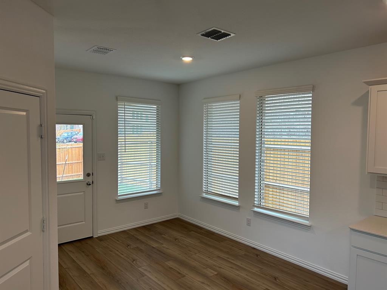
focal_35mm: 26
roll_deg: +0.1
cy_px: 145
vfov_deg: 53.1
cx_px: 194
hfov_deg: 67.3
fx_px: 291
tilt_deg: -1.9
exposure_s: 1/138
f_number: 1.5
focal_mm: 5.7
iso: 50
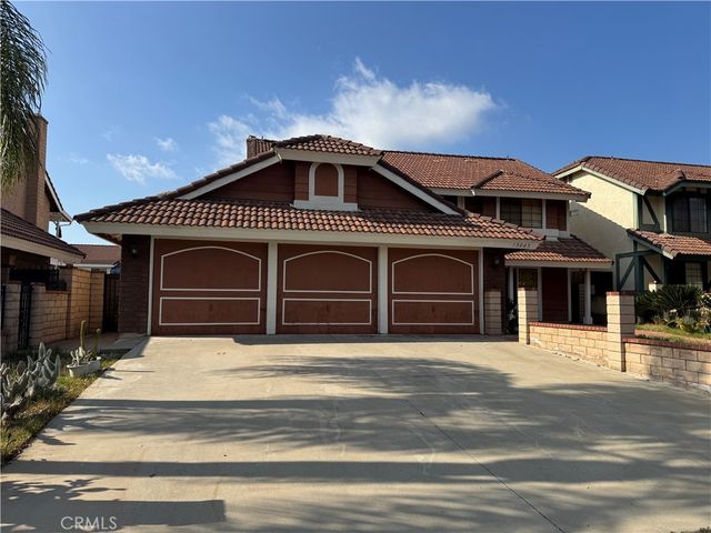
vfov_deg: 56.8
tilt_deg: +2.9
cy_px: 266
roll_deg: -1.2
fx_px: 493
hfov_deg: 71.6
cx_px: 356
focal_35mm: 24
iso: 80
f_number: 1.78
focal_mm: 6.76
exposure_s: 1/4950
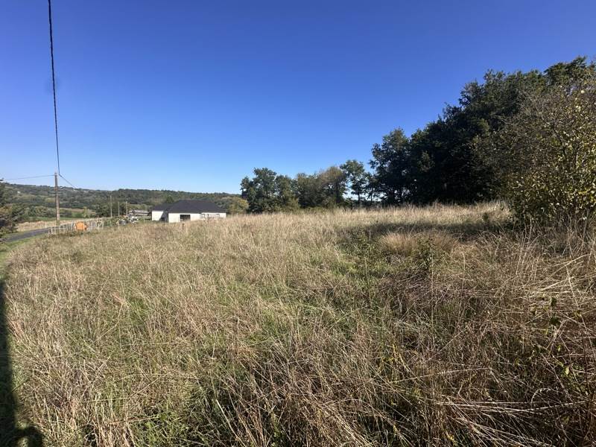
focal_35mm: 14
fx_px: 241
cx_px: 298
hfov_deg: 102.1
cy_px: 224
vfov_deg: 85.7
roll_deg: -2.8
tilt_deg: -5.3
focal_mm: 2.22
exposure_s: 1/1435
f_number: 2.2
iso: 40
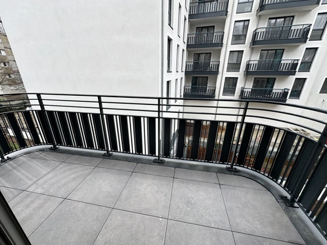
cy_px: 129
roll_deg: -0.2
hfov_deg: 98.2
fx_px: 142
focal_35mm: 15
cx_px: 159
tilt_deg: -21.8
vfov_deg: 81.6
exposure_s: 1/443
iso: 40
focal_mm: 2.22
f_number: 2.2
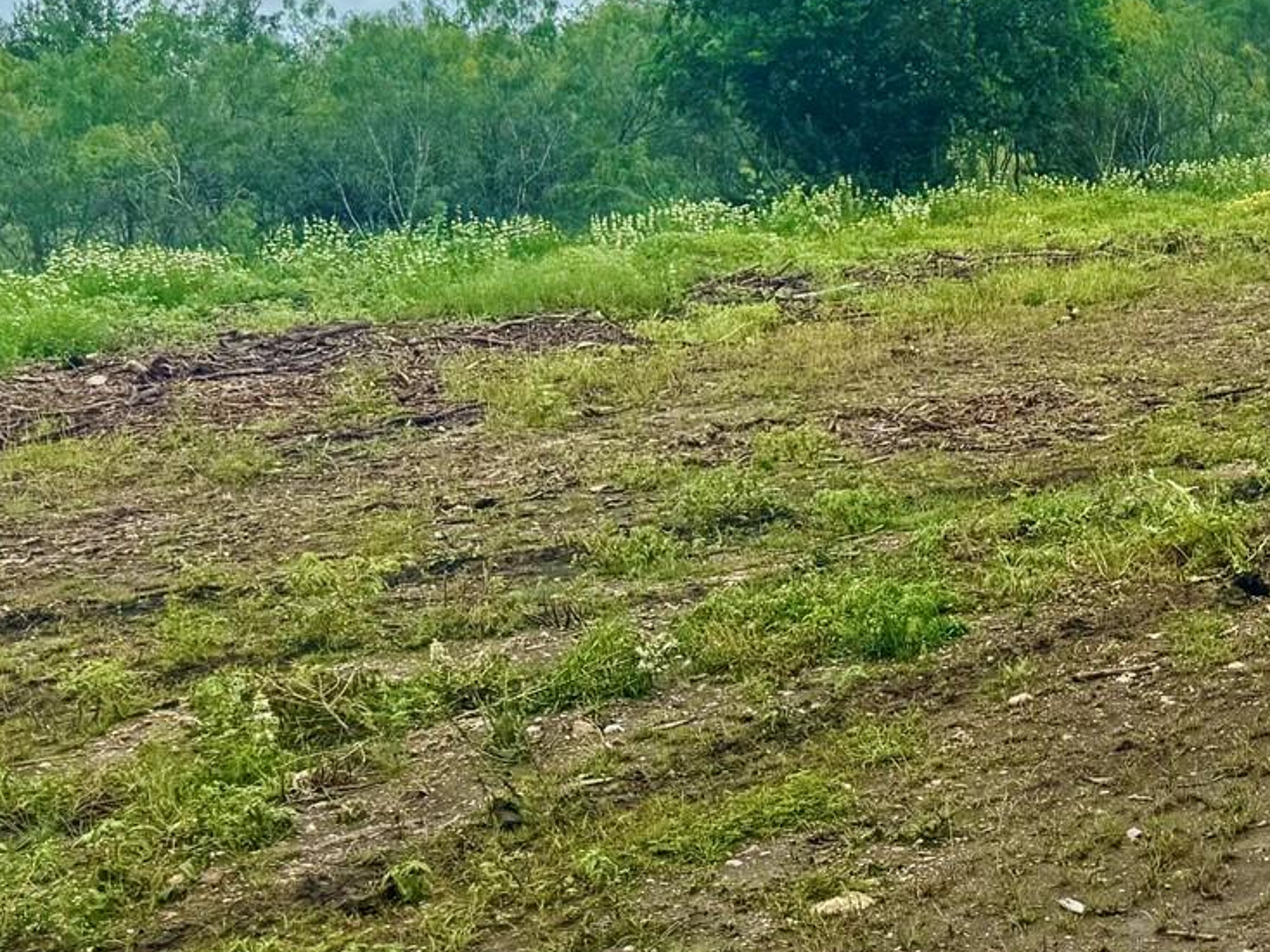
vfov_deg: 21.5
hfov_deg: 24.5
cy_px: 118
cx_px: 1730
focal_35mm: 67
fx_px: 2457
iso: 80
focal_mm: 6.76
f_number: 1.78
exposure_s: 1/4673
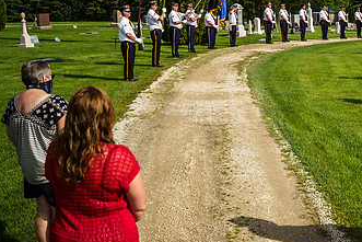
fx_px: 624
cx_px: 315
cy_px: 94
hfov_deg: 31.1
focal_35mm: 62
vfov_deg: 21.9
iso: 200
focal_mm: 35
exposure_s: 1/6400
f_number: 2.8
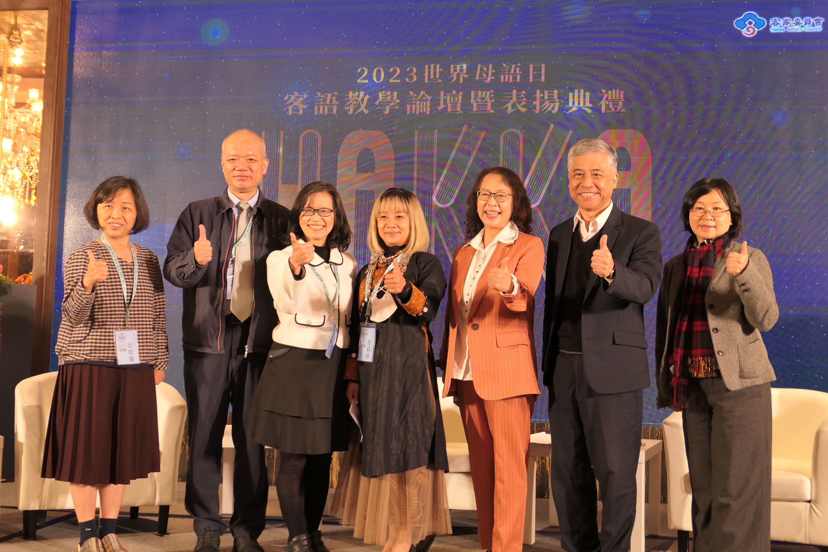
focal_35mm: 43
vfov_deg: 31.2
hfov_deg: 45.4
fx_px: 989
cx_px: 414
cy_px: 276
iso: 500
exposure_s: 1/100
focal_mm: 15.6
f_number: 2.8
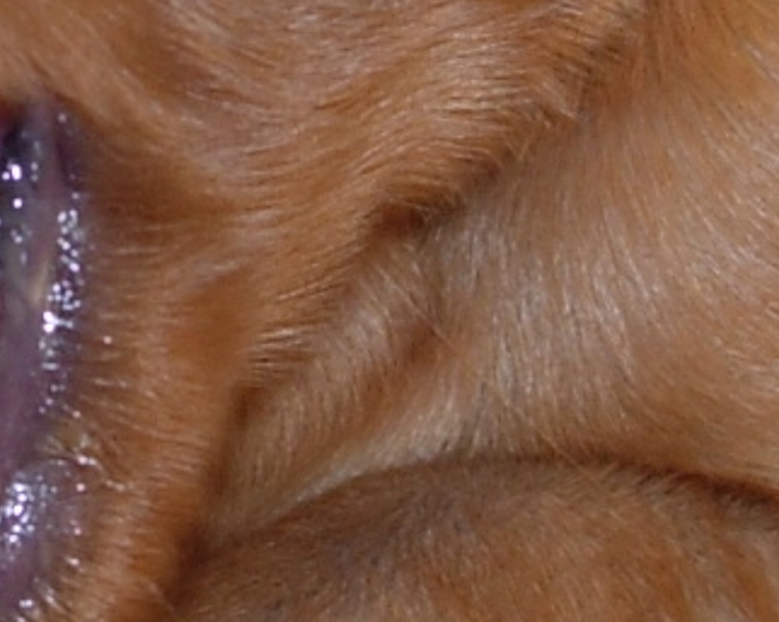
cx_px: -15
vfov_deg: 7.8
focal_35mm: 199
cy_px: 240
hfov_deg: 9.6
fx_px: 4584
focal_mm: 8.5
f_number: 2.9
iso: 79
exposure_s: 1/23.9
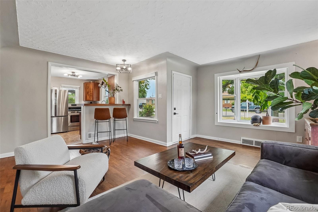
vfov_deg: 77.3
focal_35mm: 15
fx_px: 132
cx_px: 159
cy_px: 106
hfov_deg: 100.4
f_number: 8
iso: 400
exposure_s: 1/30
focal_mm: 10
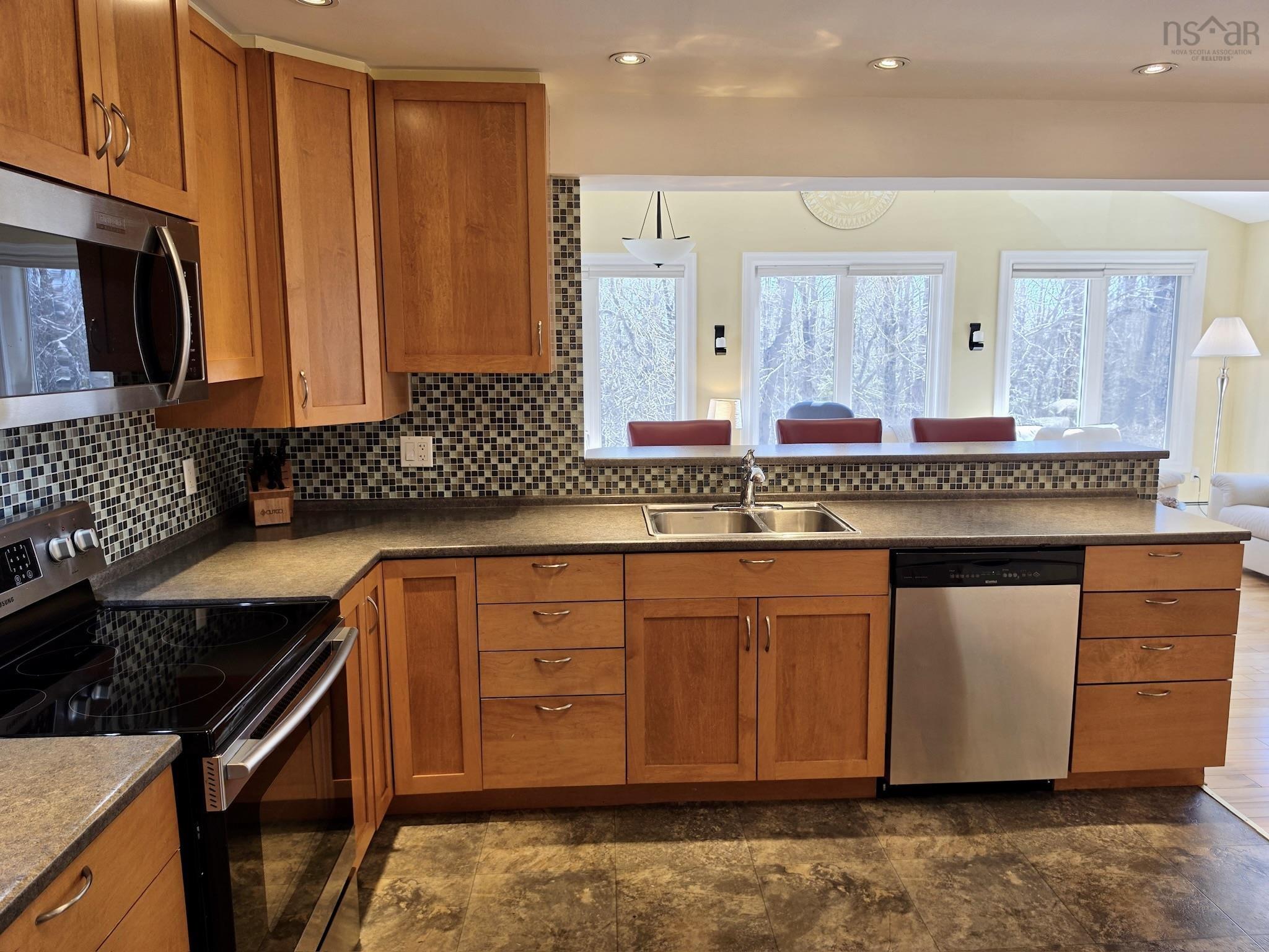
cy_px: 476
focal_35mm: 23
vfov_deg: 58.9
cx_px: 634
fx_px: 843
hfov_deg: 73.9
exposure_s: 1/120
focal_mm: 6.5
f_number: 1.4
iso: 32
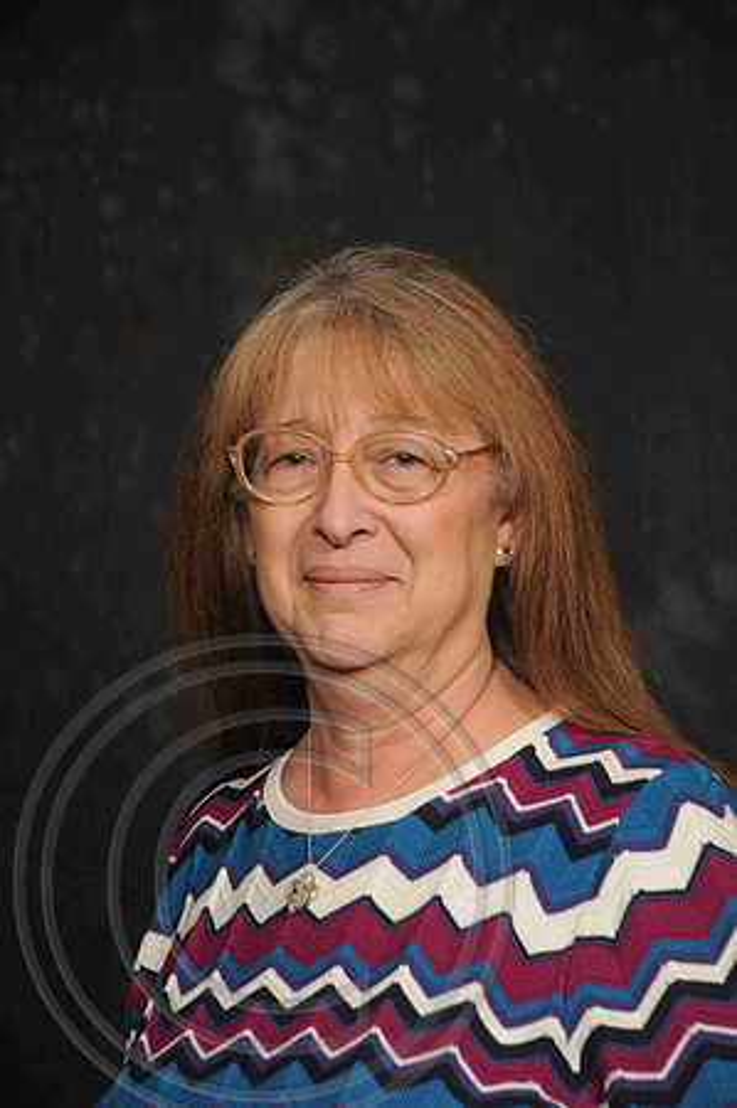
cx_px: 368
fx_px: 4155
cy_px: 554
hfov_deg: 10.1
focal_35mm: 135
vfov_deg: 15.2
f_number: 5.6
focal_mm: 90
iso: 200
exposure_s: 1/60
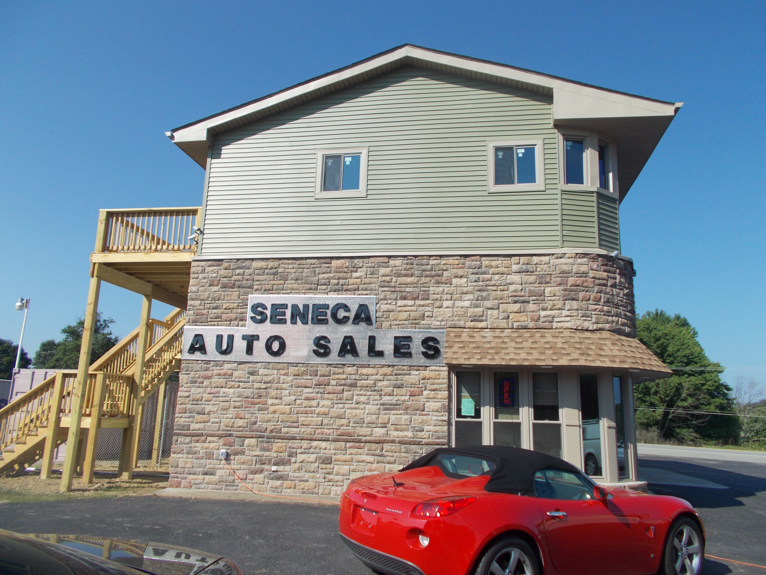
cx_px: 383
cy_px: 288
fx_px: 575
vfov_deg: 53.1
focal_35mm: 26
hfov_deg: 67.3
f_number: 8
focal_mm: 4.6
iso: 80
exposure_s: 1/160
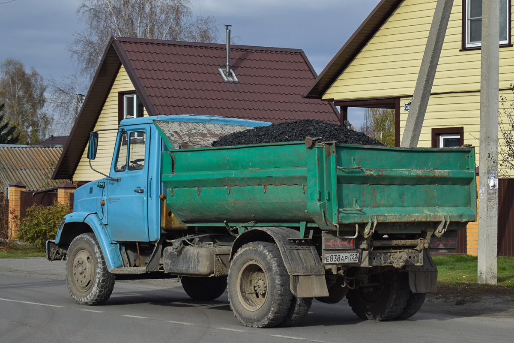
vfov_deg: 16.6
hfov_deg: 24.6
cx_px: 257
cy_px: 172
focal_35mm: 82
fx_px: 1178
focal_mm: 55
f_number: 7.1
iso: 200
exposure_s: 1/1000
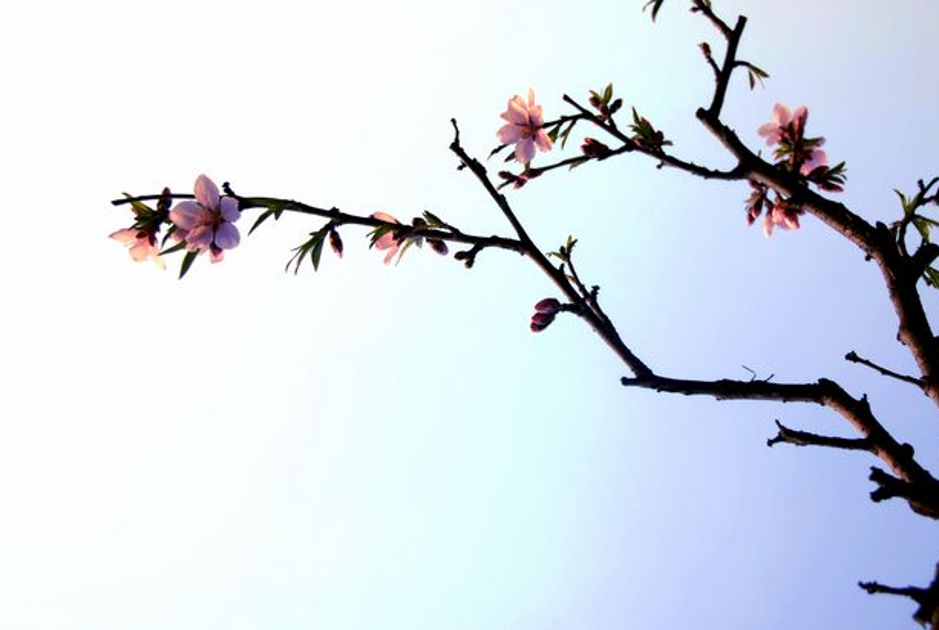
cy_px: 222
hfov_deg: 32.8
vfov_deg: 22.4
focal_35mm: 61
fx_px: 1585
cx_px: 593
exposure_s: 1/320
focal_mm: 31
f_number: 5
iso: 100
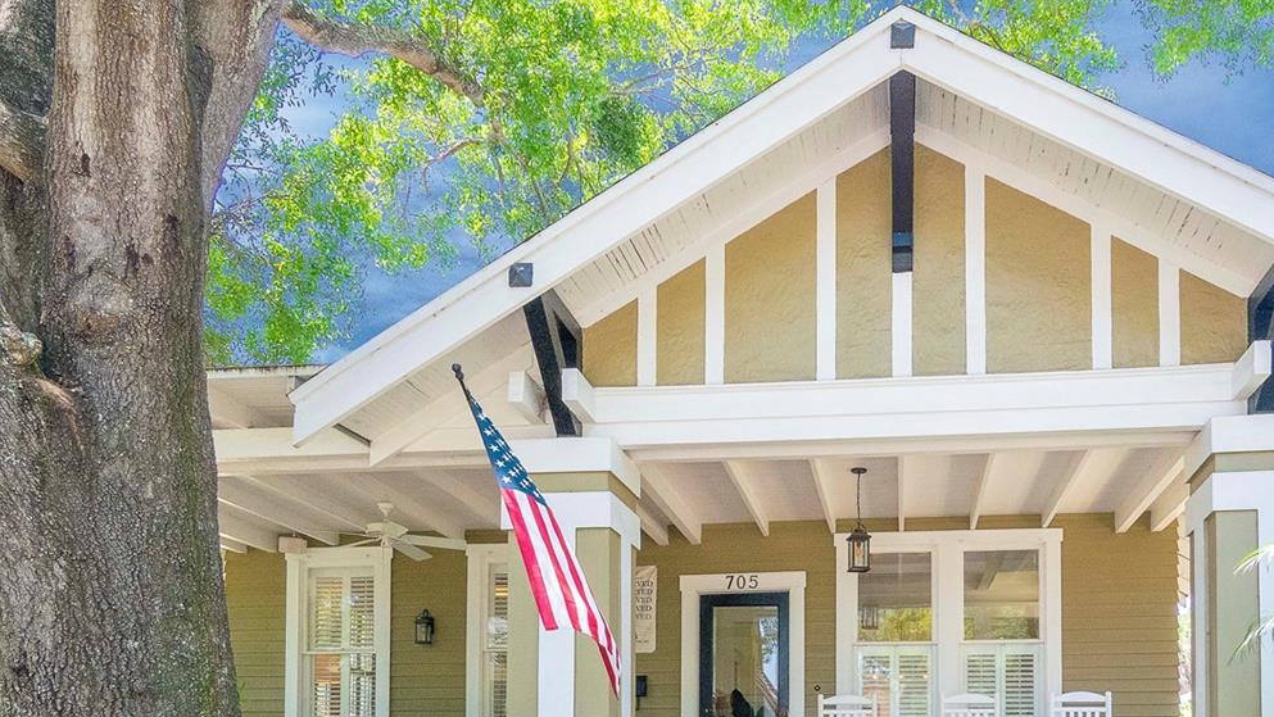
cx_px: 740
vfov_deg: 40.7
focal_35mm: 28
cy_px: 522
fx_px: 941
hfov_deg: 67.8
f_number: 11
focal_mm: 11
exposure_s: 1/100
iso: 640
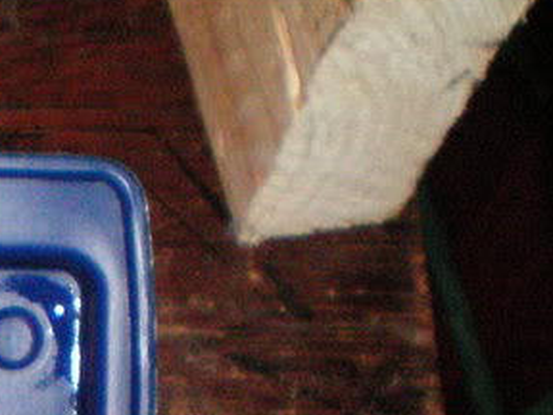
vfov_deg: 10.5
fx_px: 2157
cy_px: 694
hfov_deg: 13.8
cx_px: -244
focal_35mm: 135
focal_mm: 6.3
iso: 400
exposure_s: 1/60
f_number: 4.6
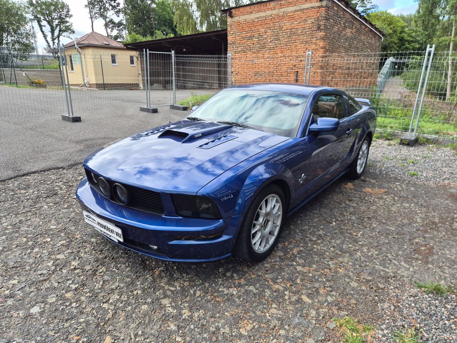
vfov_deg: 58.9
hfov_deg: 73.9
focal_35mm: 23
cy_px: 172
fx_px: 304
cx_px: 228
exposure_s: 1/394
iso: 25
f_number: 1.8
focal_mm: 5.4
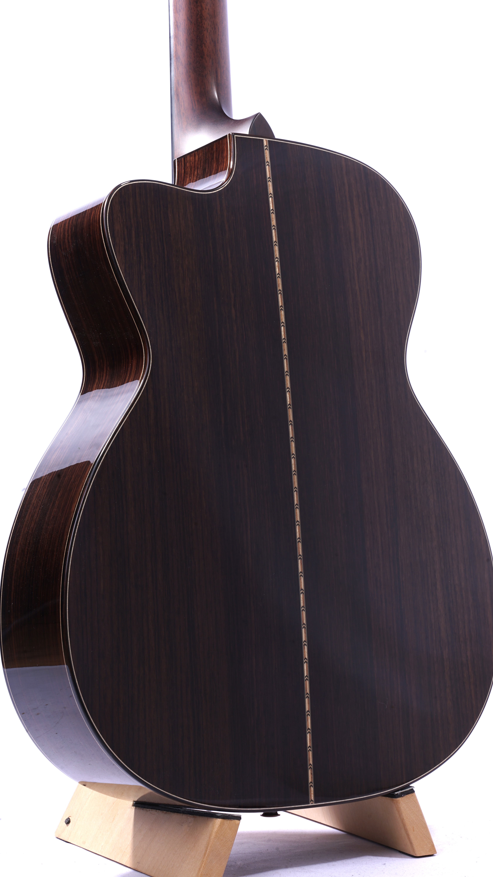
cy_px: 437
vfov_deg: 28.6
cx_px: 245
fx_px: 1720
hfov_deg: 16.3
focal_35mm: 74
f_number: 22
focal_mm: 70
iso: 100
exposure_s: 1/50
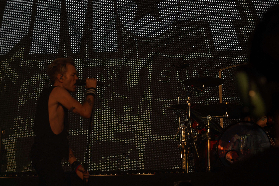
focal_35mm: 105
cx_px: 140
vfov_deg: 13.0
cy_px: 93
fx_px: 814
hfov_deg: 19.5
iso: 100
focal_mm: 105
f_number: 8
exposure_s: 1/1000
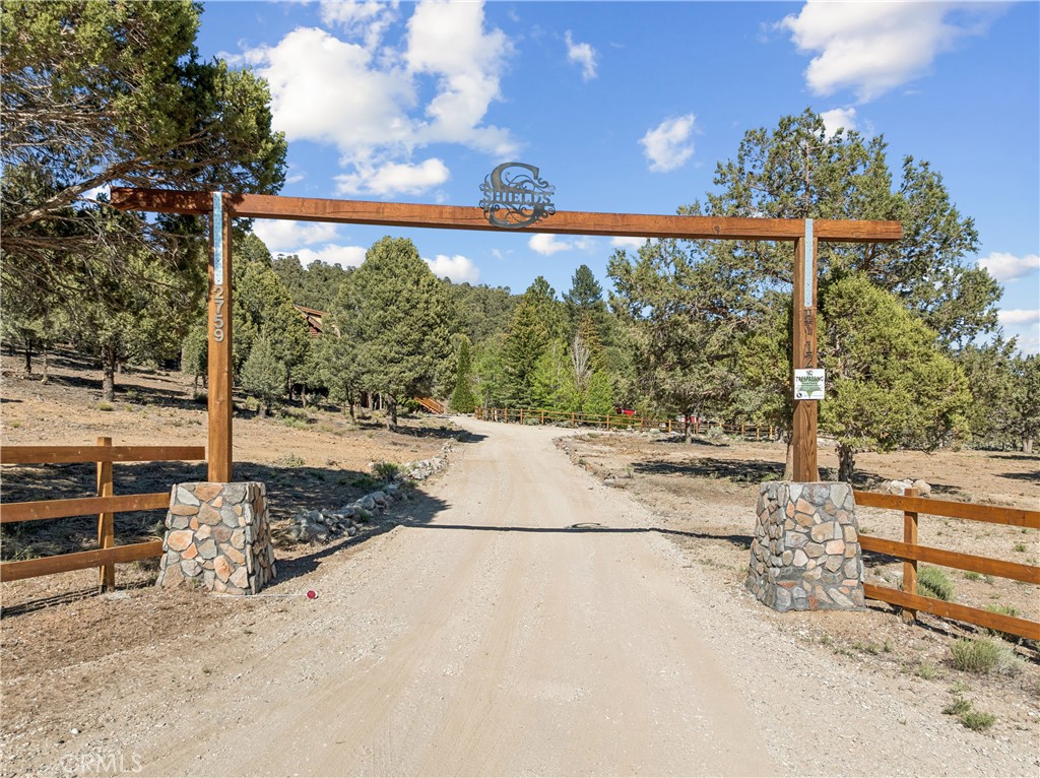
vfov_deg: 56.7
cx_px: 520
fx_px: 720
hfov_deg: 71.6
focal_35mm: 24
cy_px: 389
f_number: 2.8
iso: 110
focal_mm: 12.3
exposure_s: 1/100
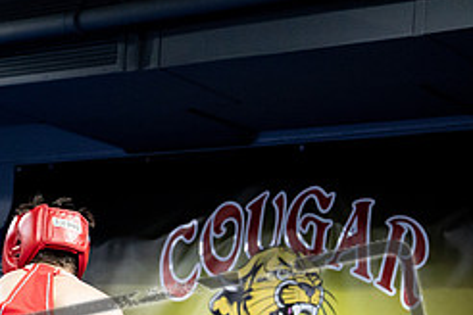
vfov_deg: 12.6
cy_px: 366
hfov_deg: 18.4
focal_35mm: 106
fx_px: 1393
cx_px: -73
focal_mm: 45
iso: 6400
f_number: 2.8
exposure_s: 1/1000
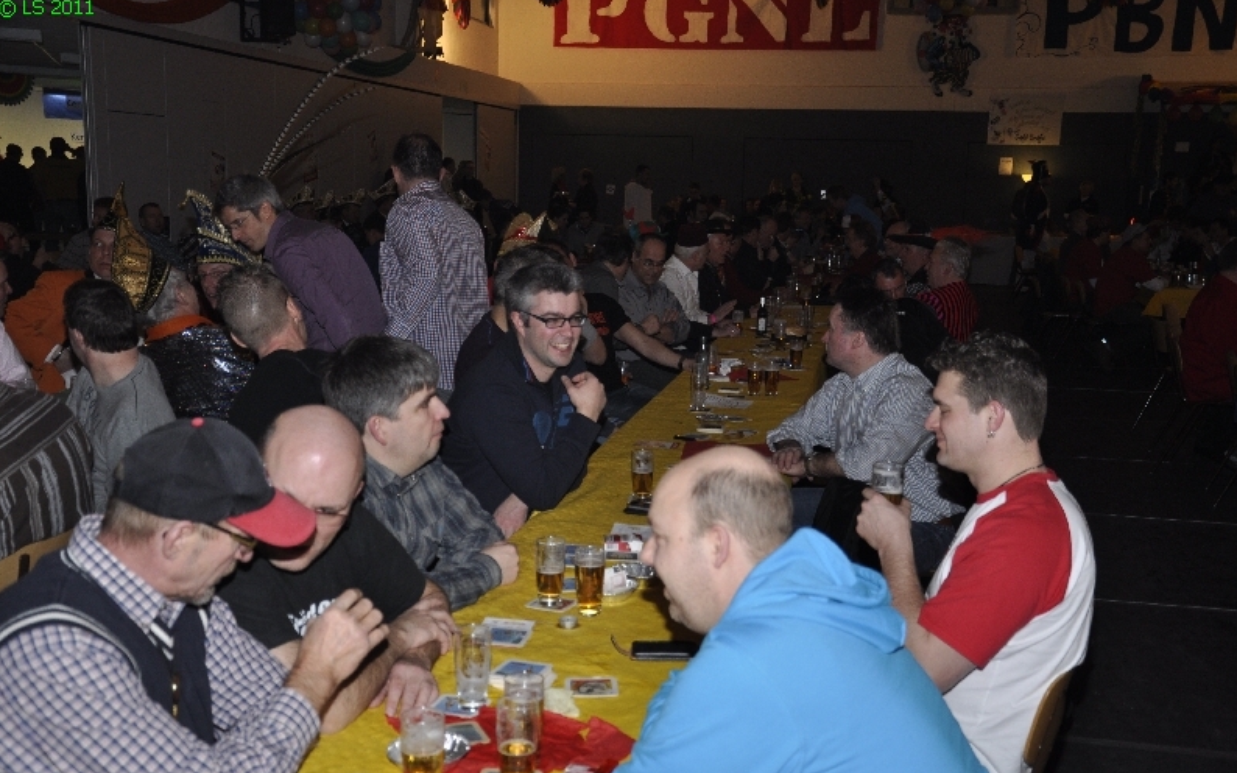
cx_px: 622
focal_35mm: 40
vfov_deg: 32.0
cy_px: 408
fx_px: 1348
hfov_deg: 49.3
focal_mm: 26
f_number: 5
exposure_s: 1/60
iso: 400
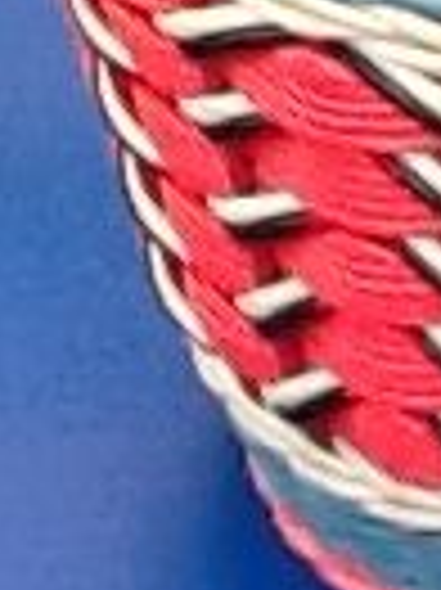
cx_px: 603
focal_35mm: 323
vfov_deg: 5.9
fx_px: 5496
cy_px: -851
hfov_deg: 4.6
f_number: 2.4
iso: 40
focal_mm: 2.03
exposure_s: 1/155
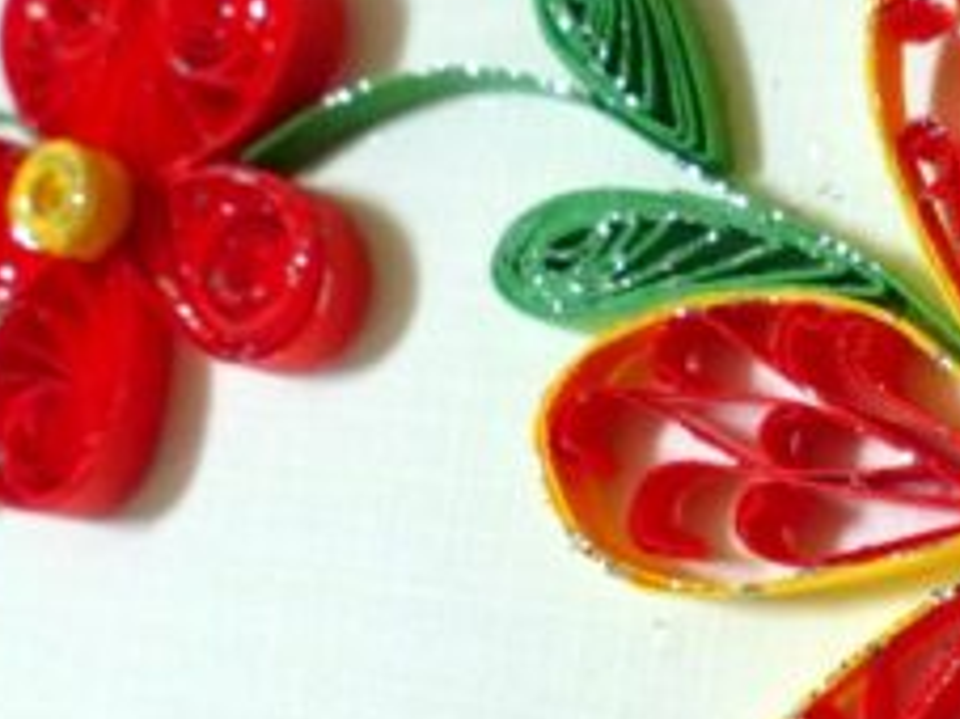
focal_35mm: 66
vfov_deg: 22.0
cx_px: 799
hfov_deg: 28.6
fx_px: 1829
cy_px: 537
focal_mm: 4.5
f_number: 2.8
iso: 400
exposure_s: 1/60
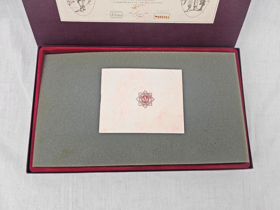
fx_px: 186
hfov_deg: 73.9
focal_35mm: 23
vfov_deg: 58.9
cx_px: 140
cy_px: 105
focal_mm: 6.3
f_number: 1.7
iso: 50
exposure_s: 1/100
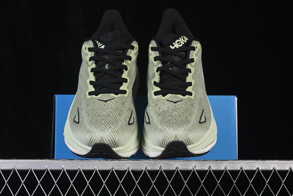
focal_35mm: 75
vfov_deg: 18.2
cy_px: 98
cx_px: 146
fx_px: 610
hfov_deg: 27.0
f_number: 8
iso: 160
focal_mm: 50
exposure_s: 1/80
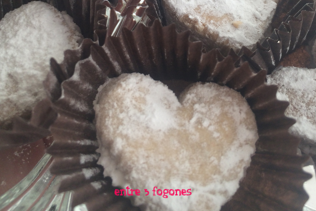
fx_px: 360
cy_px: -2
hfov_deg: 47.4
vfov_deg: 30.3
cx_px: 161
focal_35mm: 41
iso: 50
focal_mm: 4.15
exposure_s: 1/120
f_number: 2.2
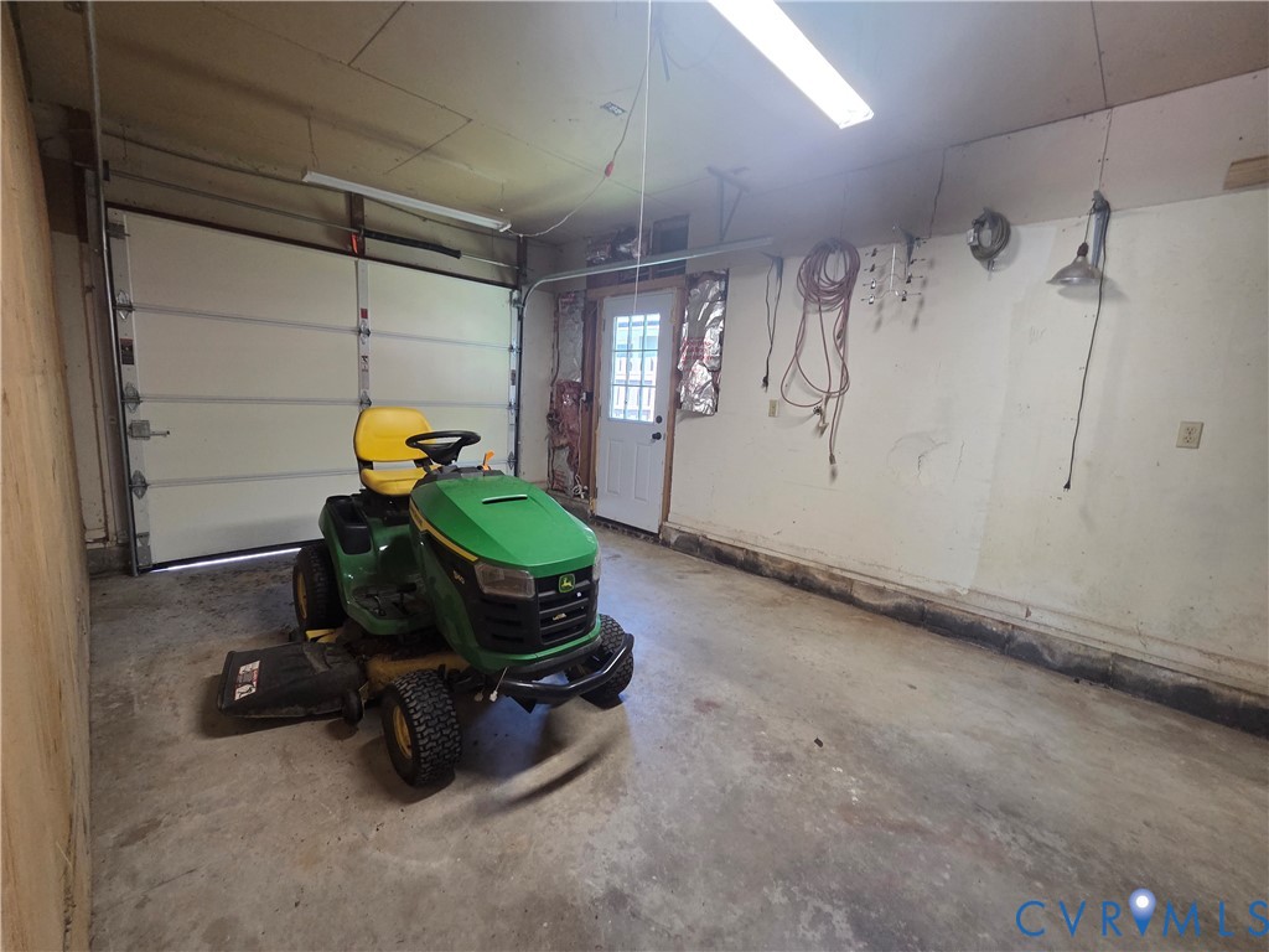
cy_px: 476
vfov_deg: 89.9
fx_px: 477
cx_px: 634
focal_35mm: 13
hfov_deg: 106.2
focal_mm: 2.2
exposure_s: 1/60
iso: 200
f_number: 2.2
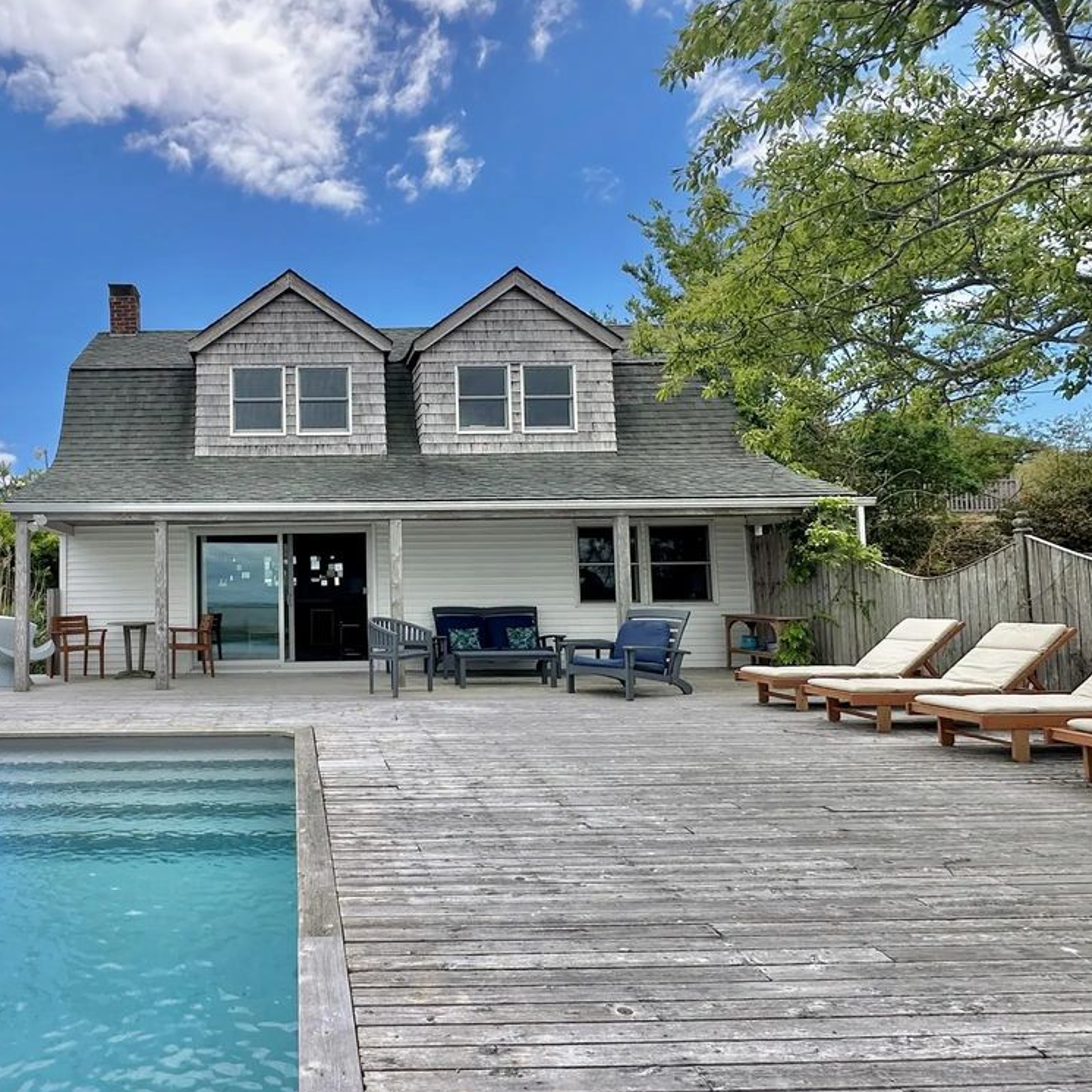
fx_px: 607
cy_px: 550
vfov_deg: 84.0
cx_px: 497
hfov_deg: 83.8
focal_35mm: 17
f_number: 2.2
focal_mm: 2.22
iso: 40
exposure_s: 1/1276
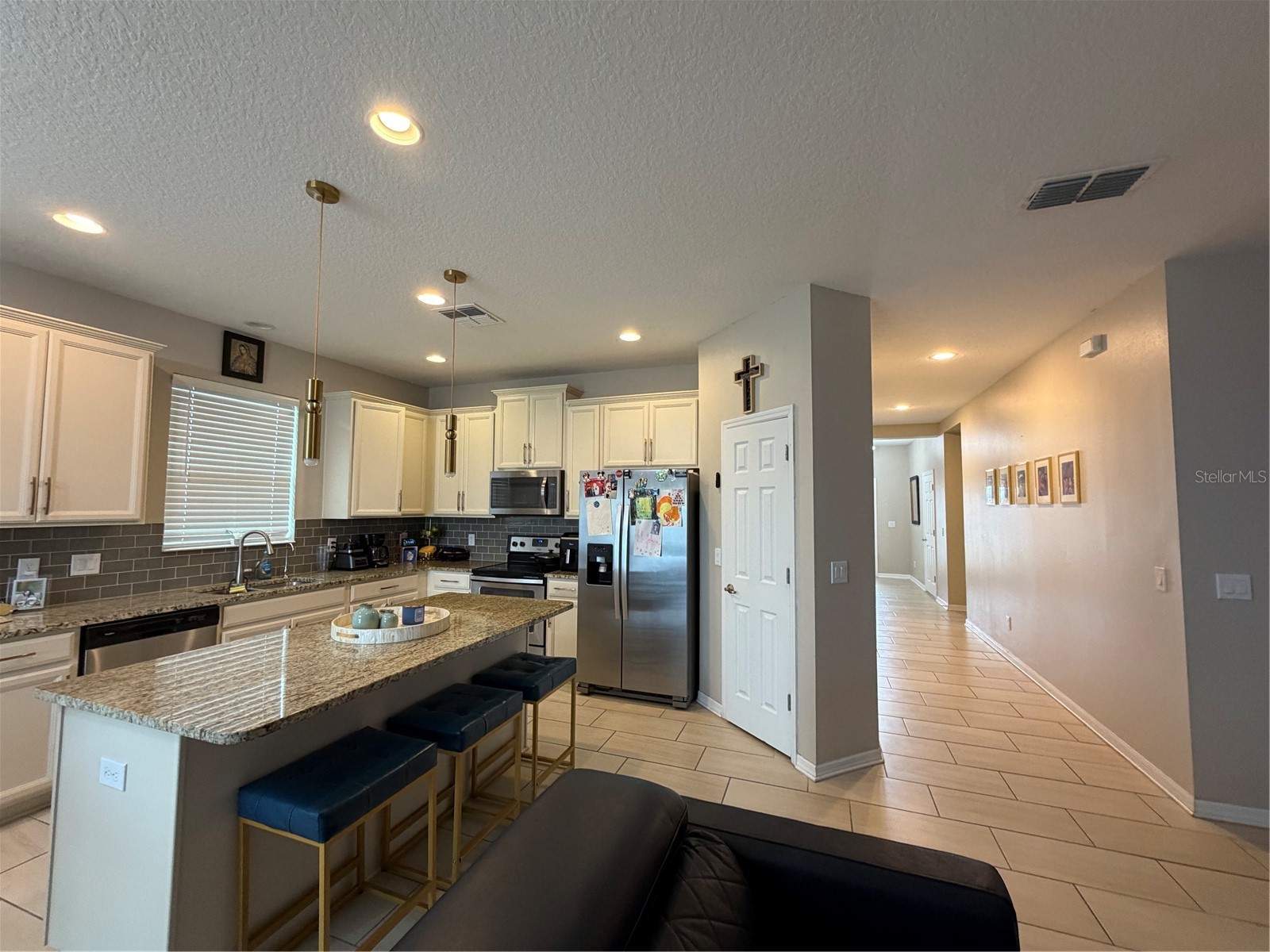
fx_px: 514
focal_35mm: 14
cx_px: 635
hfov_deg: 102.1
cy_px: 476
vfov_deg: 85.7
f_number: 2.2
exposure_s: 1/60
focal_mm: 2.22
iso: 250
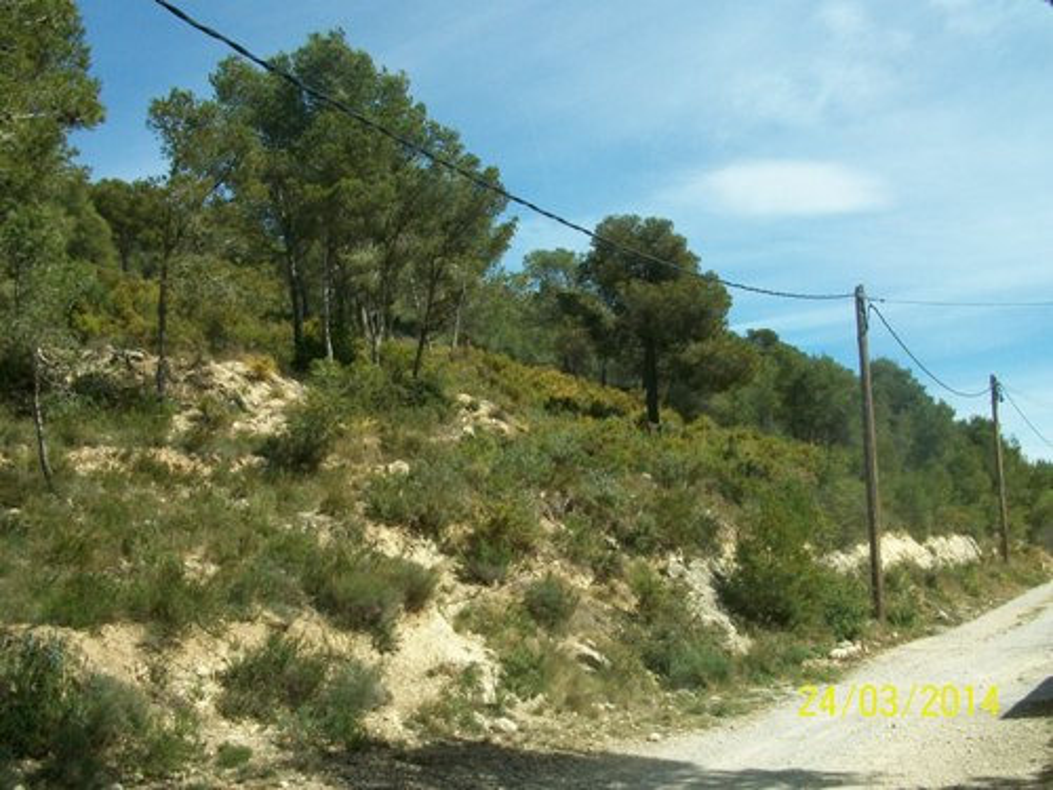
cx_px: 526
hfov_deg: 54.0
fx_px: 1034
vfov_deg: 41.8
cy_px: 395
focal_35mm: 34
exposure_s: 1/400
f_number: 5.5
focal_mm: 5.7
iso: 80
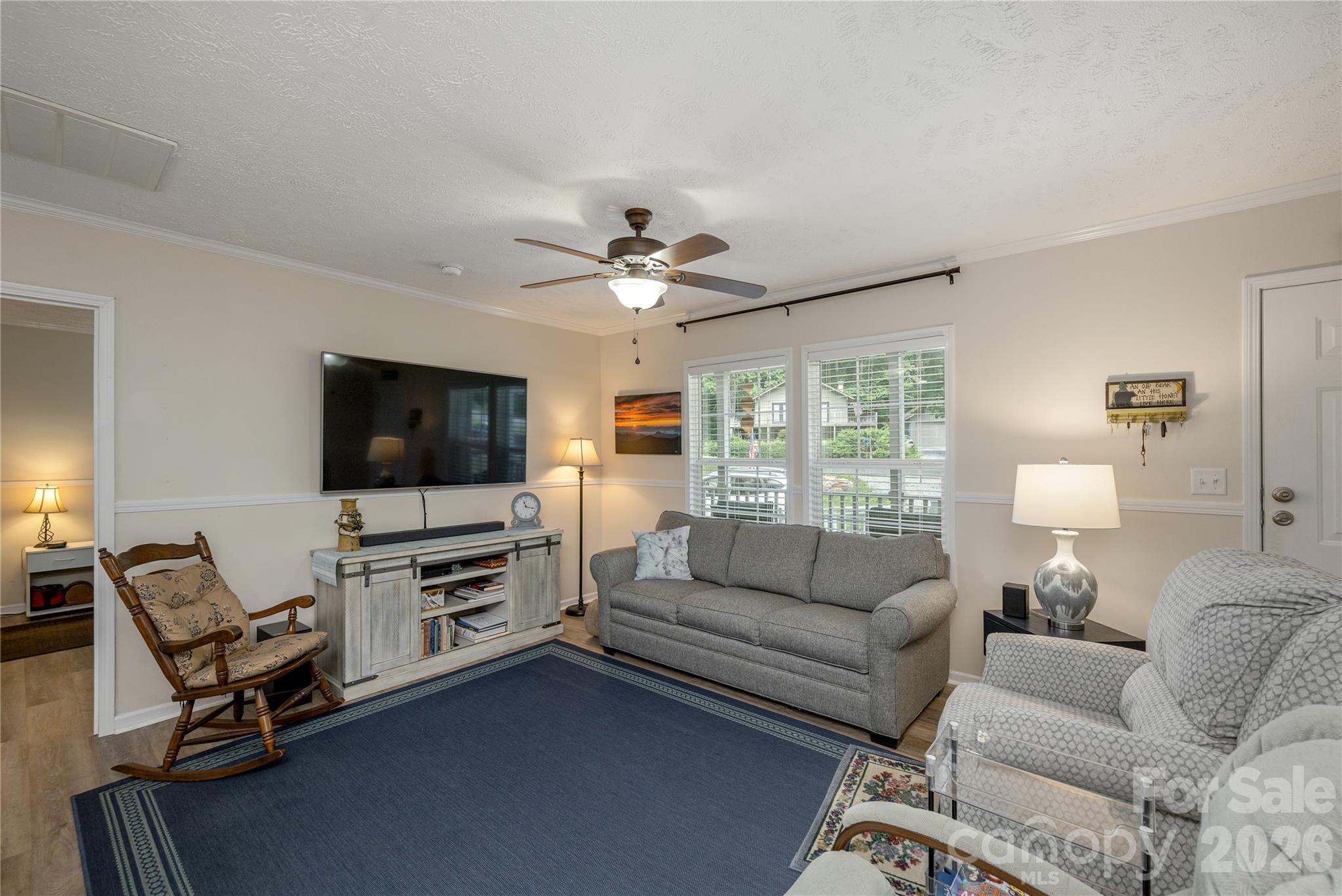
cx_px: 671
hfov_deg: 104.2
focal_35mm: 14
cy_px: 448
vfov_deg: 81.3
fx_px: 522
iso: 320
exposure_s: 1/25
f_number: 7.1
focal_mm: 14
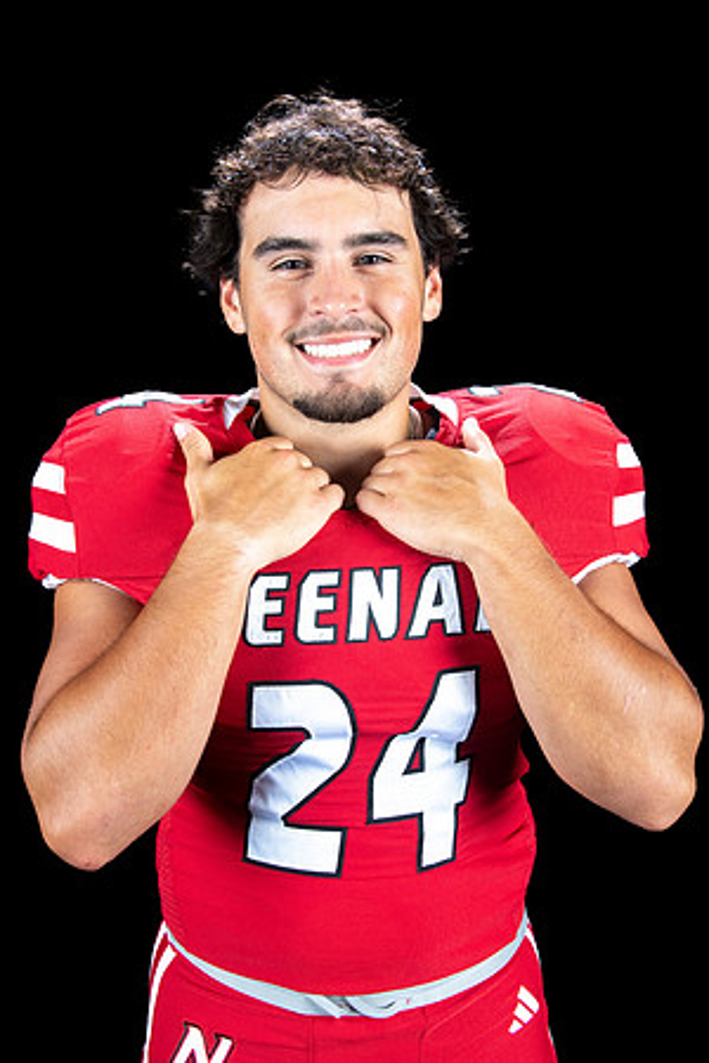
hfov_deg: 24.6
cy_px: 532
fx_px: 1625
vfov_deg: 36.2
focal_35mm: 55
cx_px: 354
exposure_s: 1/160
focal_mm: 55
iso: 1000
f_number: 13
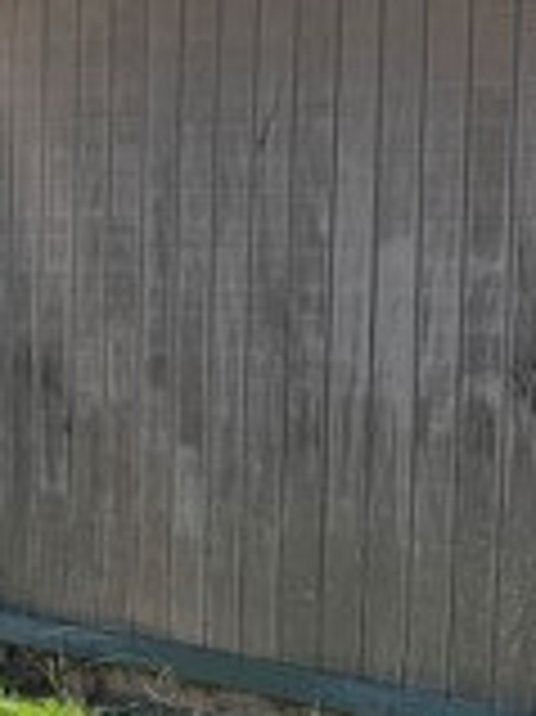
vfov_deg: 13.0
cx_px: 860
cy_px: 865
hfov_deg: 9.7
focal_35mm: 148
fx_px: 3060
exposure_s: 1/859
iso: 10
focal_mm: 6.3
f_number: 1.7
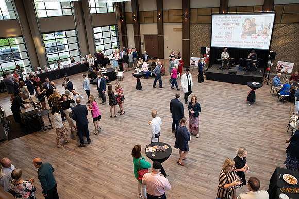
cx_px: 150
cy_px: 100
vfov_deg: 53.1
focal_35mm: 24
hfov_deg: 73.8
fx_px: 199
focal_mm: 24
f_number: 4.5
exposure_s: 1/125
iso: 1250
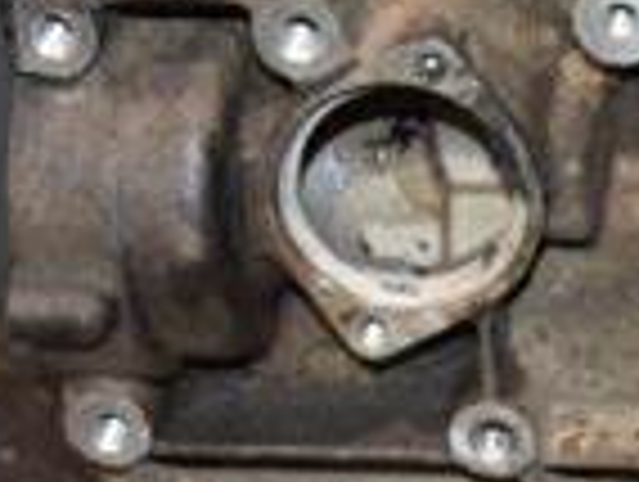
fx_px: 2700
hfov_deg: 13.2
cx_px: 711
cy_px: 369
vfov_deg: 10.2
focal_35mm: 146
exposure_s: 1/60
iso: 800
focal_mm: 24
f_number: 5
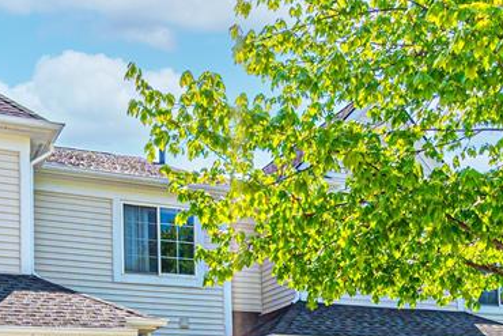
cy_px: 375
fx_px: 657
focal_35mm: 47
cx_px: 160
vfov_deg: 26.3
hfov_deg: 41.3
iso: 100
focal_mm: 11.5
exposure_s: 1/500
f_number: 8
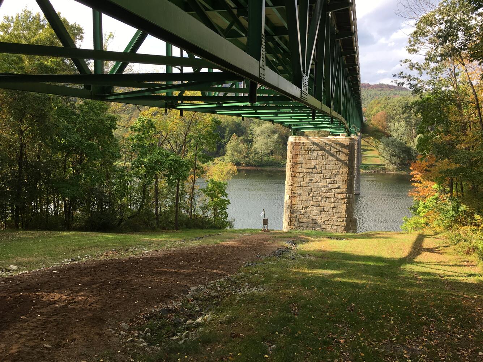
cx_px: 242
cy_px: 181
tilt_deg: -7.8
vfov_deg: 48.2
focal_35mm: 29
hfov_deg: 61.7
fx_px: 405
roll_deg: -0.6
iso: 25
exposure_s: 1/455
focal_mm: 4.15
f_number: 2.2
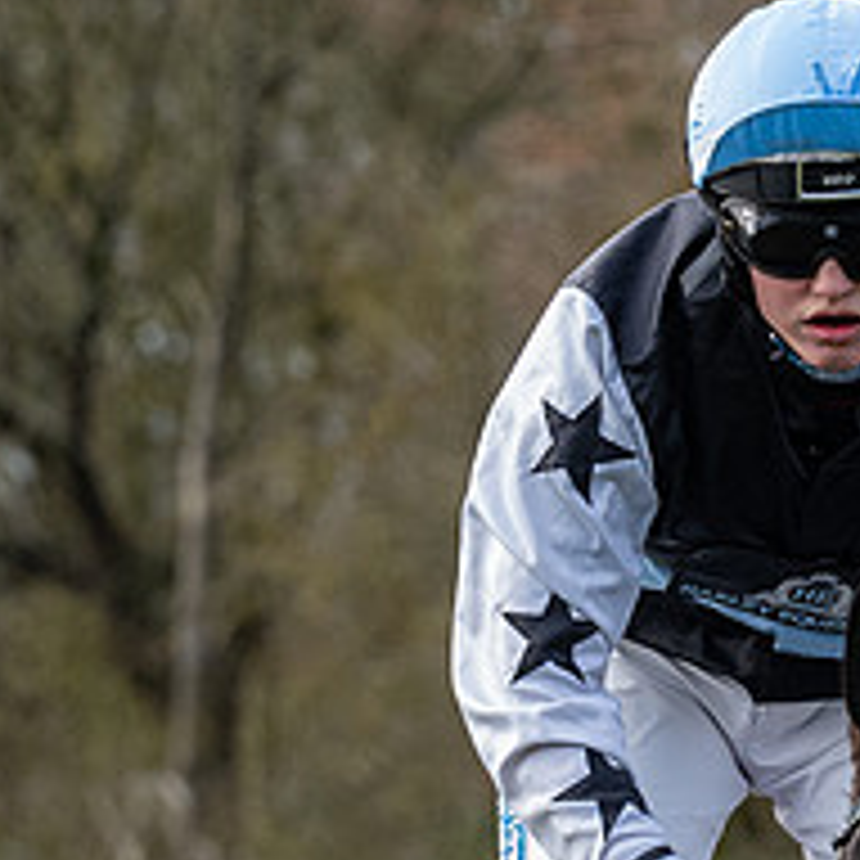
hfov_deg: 2.3
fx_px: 21249
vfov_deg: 2.3
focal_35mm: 756
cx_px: 1030
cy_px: 949
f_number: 5
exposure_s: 1/800
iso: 800
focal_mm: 130
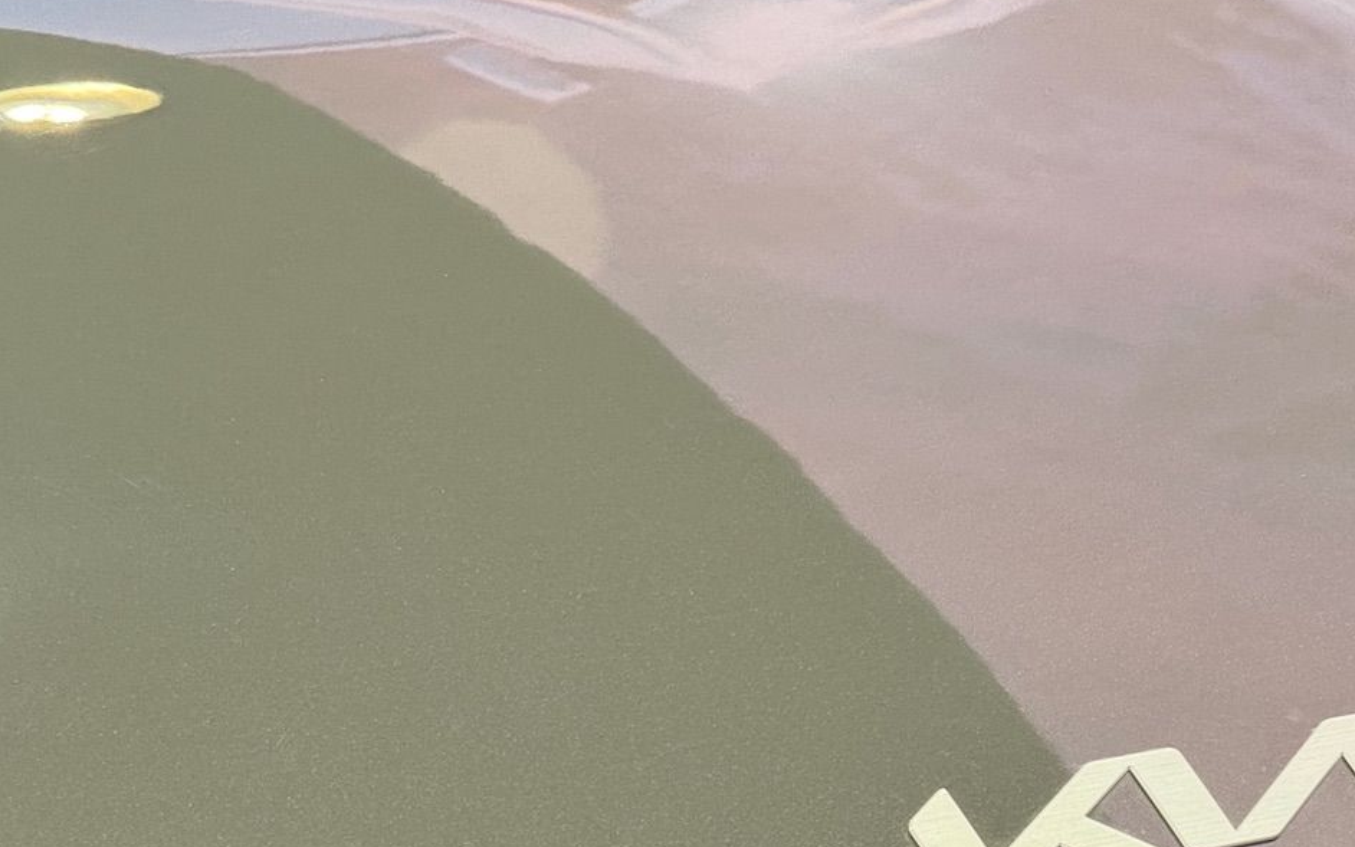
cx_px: 1034
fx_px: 7977
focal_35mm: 216
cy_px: 820
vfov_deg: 6.1
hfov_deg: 9.7
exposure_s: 1/103
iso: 200
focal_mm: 15.66
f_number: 2.8
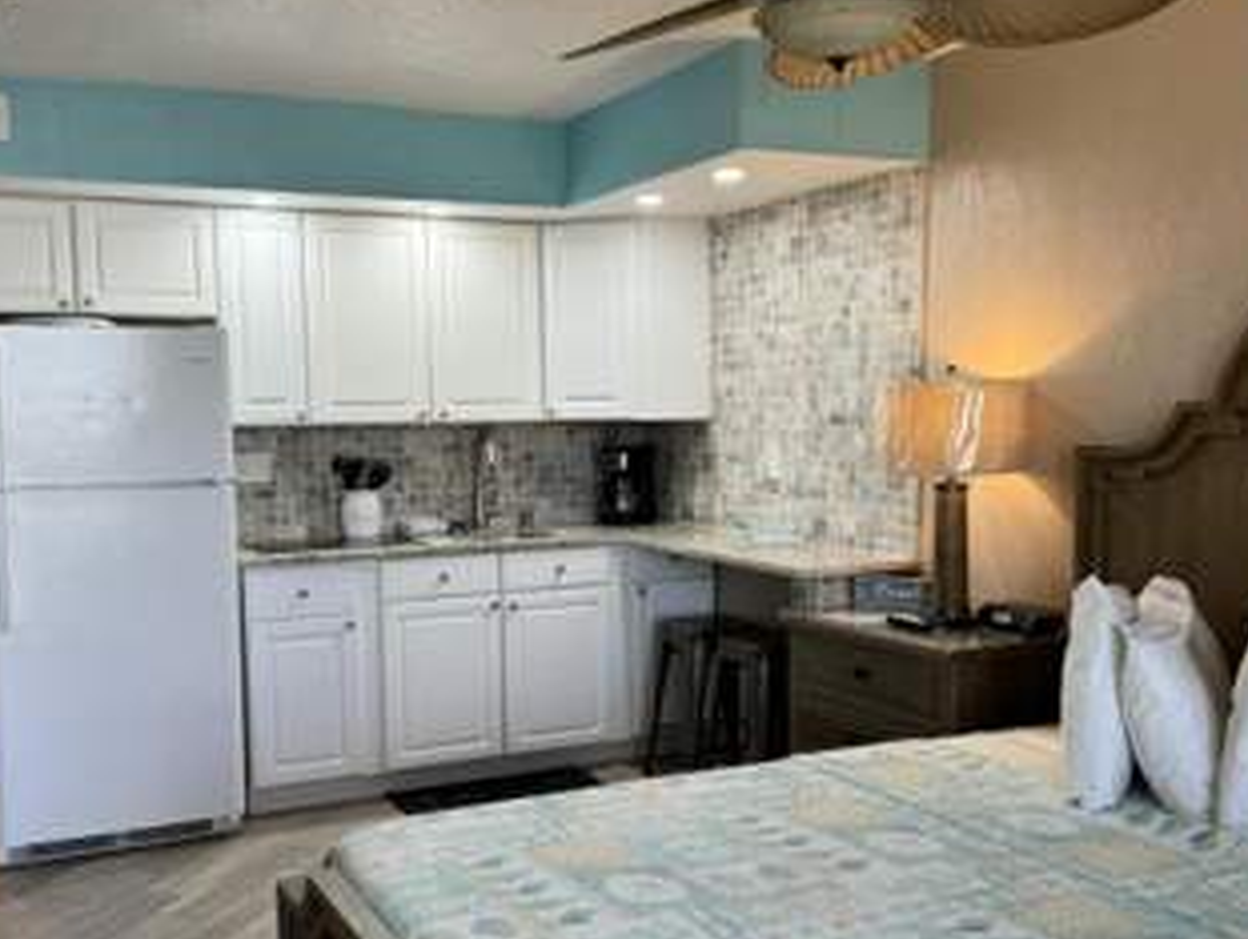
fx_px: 1335
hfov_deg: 50.1
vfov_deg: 38.6
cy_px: 542
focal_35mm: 37
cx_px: 598
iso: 125
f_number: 1.78
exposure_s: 1/120
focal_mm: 6.76
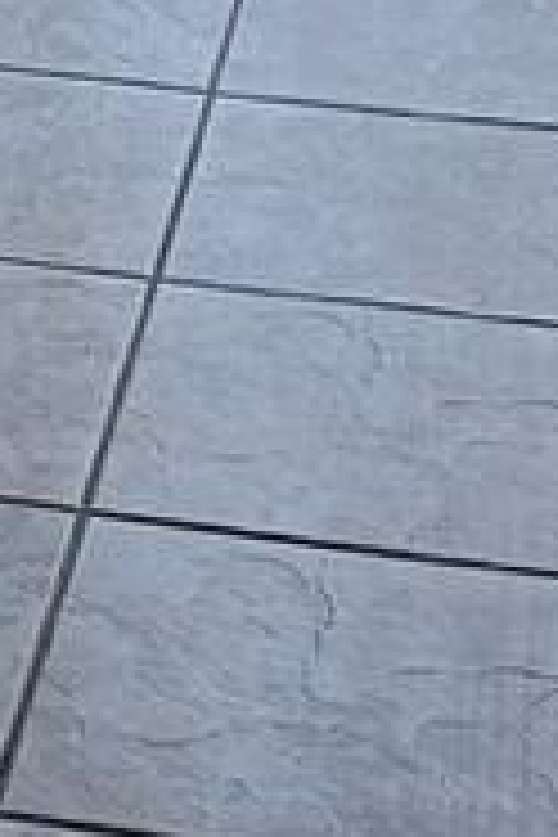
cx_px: -382
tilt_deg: -5.9
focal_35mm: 172
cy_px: -1098
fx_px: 3999
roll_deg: +0.5
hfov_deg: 7.8
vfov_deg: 10.5
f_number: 1.78
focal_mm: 6.86
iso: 80
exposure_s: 1/357
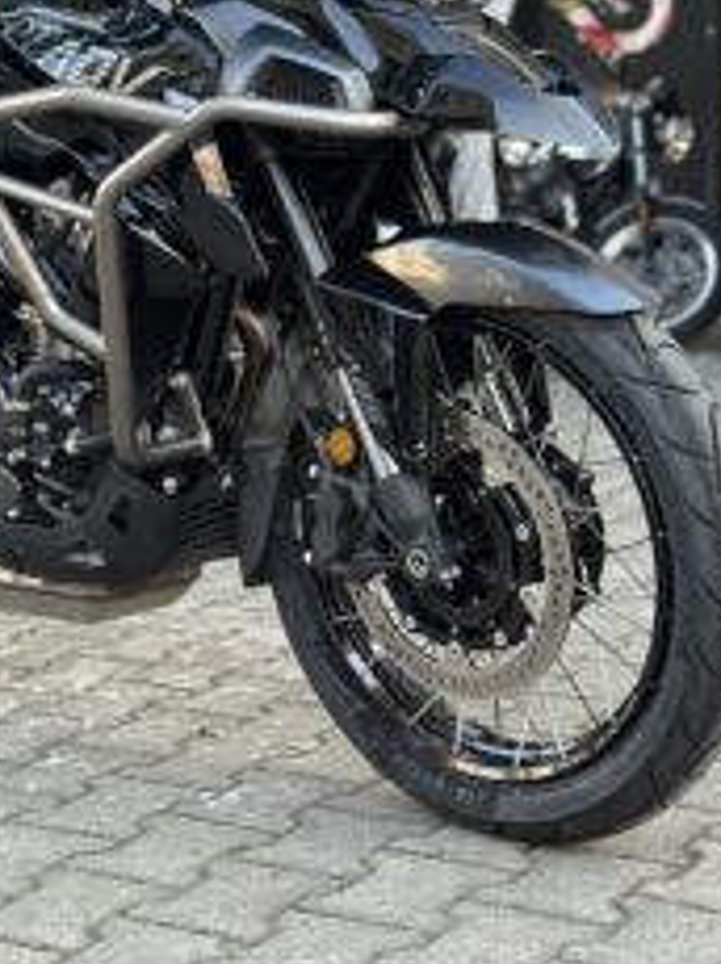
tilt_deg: -1.6
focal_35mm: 78
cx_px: 264
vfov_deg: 24.8
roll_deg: -0.3
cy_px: 245
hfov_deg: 18.8
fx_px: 2170
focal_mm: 6.86
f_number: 1.78
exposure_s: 1/146
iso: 125
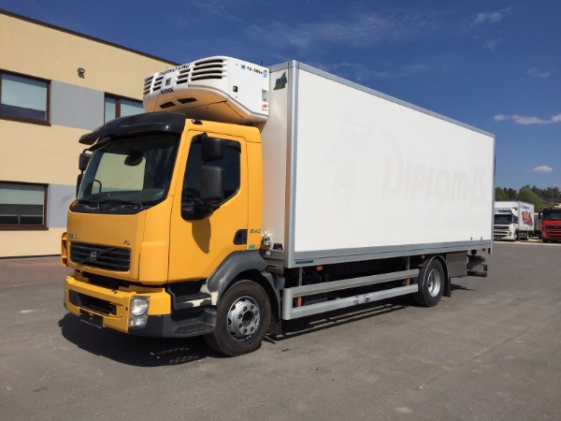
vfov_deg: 48.2
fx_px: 470
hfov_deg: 61.7
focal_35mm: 29
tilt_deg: -0.4
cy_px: 210
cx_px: 280
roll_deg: -1.6
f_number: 2.2
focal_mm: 4.15
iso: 32
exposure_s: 1/6623
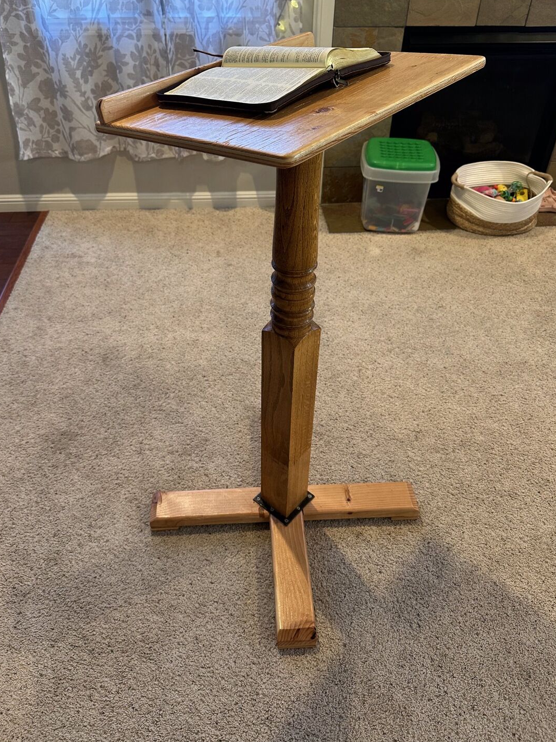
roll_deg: -3.4
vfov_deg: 65.1
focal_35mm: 27
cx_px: 274
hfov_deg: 51.4
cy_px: 328
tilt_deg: -36.2
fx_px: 578
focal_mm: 6.86
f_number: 1.78
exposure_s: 1/60
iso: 125
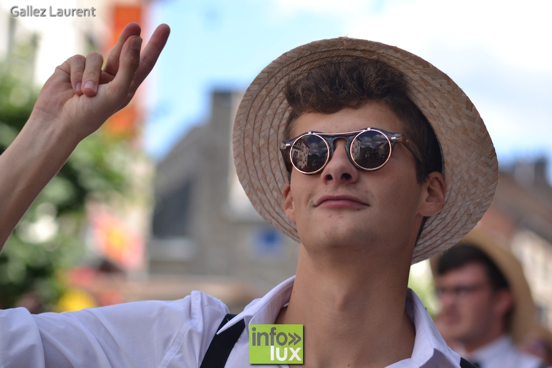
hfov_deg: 17.1
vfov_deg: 11.4
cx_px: 276
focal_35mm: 120
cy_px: 184
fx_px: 1840
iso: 100
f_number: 3.2
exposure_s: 1/500
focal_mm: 80
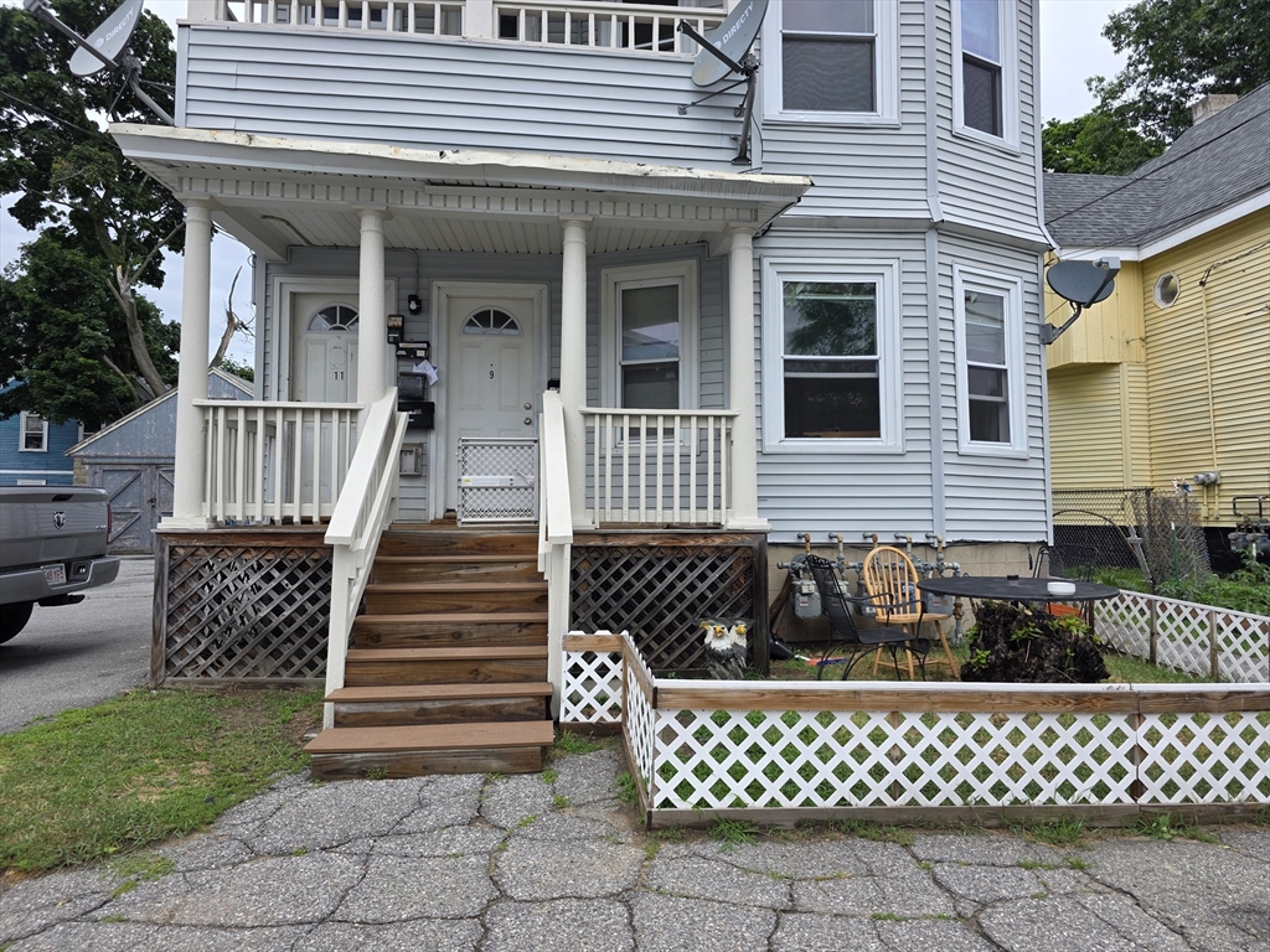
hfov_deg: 73.9
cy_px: 476
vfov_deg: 58.9
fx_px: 844
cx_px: 635
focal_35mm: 23
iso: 80
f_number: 1.7
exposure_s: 1/1488
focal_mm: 6.3
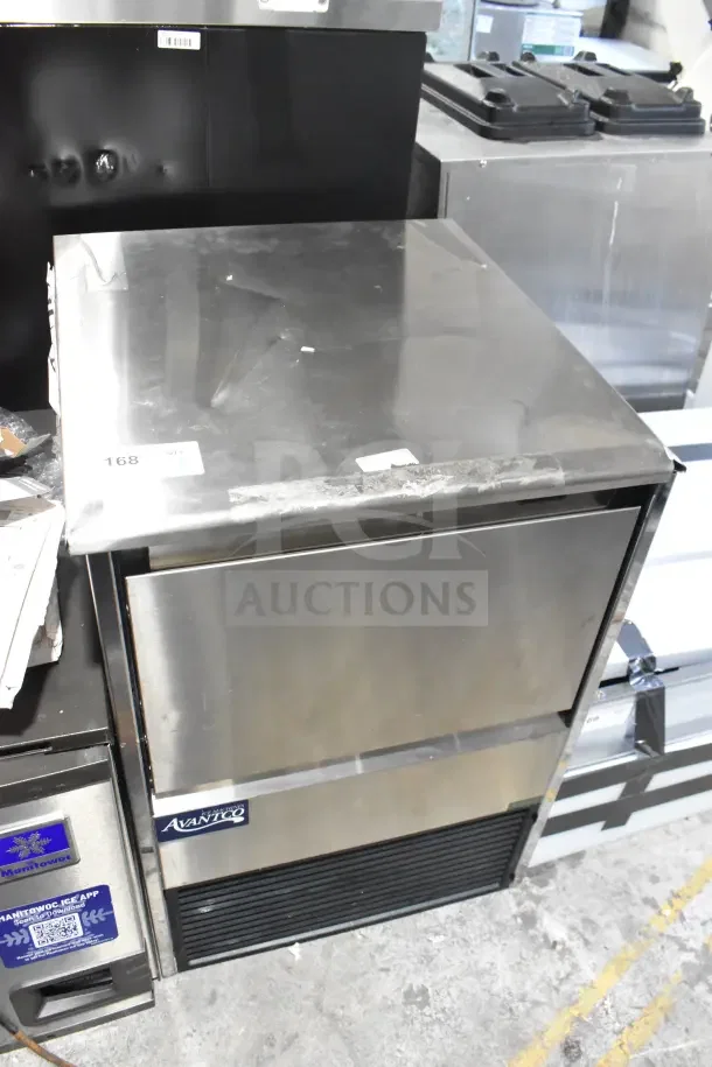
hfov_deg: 43.6
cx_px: 356
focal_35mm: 30
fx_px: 890
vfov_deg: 61.9
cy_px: 534
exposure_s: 1/160
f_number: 7.1
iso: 6400
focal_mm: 20
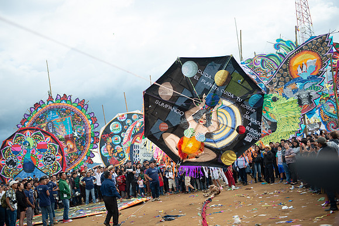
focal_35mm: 50
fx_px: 471
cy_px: 113
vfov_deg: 27.0
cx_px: 170
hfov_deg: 39.6
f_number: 2.8
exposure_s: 1/640
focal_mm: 50
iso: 200
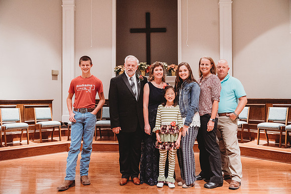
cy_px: 97
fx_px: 275
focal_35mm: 34
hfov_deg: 55.8
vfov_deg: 38.9
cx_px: 146
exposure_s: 1/200
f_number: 4
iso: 6400
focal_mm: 34
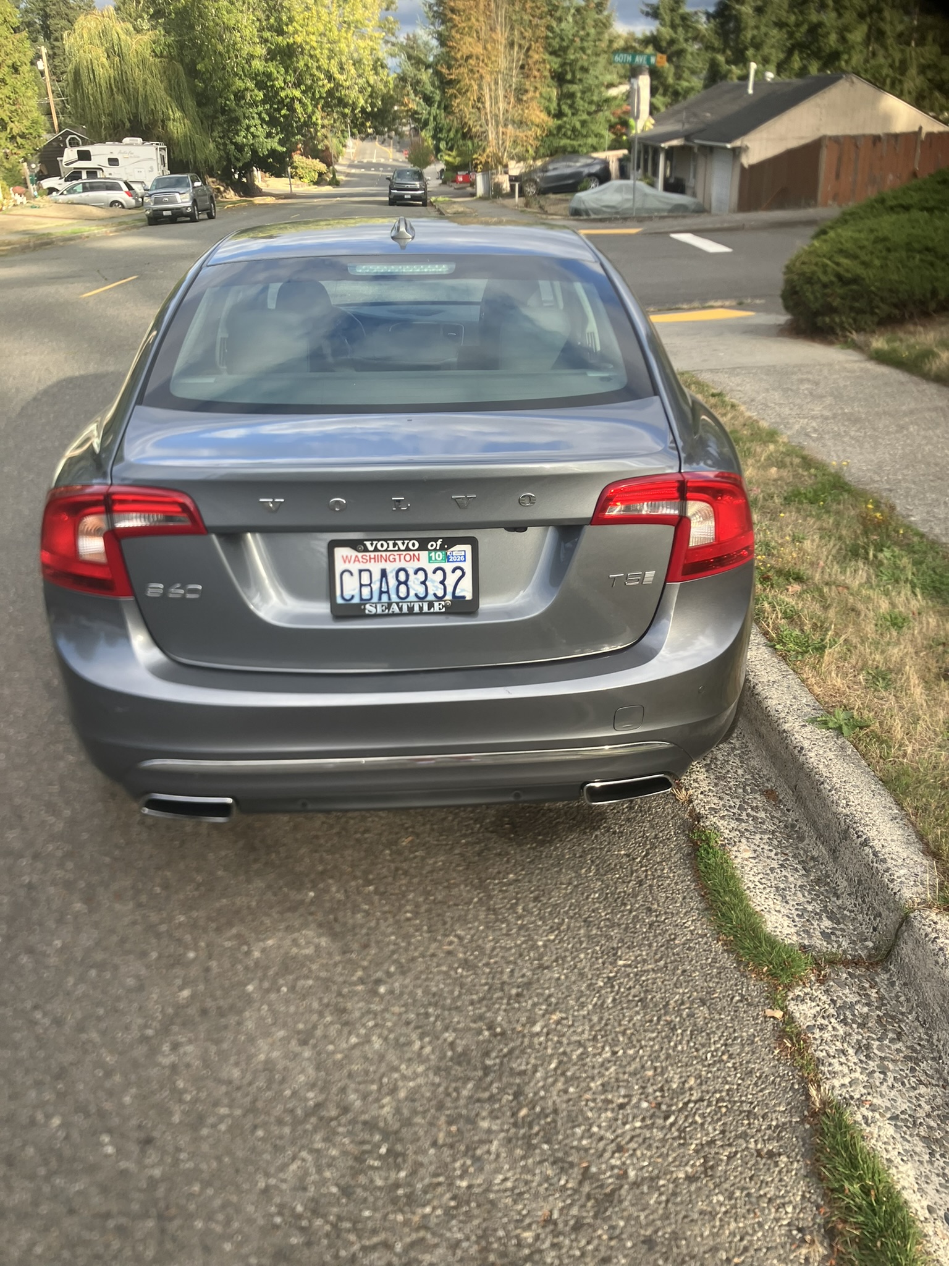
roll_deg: +1.8
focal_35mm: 28
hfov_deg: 49.7
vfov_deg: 63.4
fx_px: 1023
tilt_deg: -25.5
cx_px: 474
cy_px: 633
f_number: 1.8
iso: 32
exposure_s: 1/354
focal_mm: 3.99
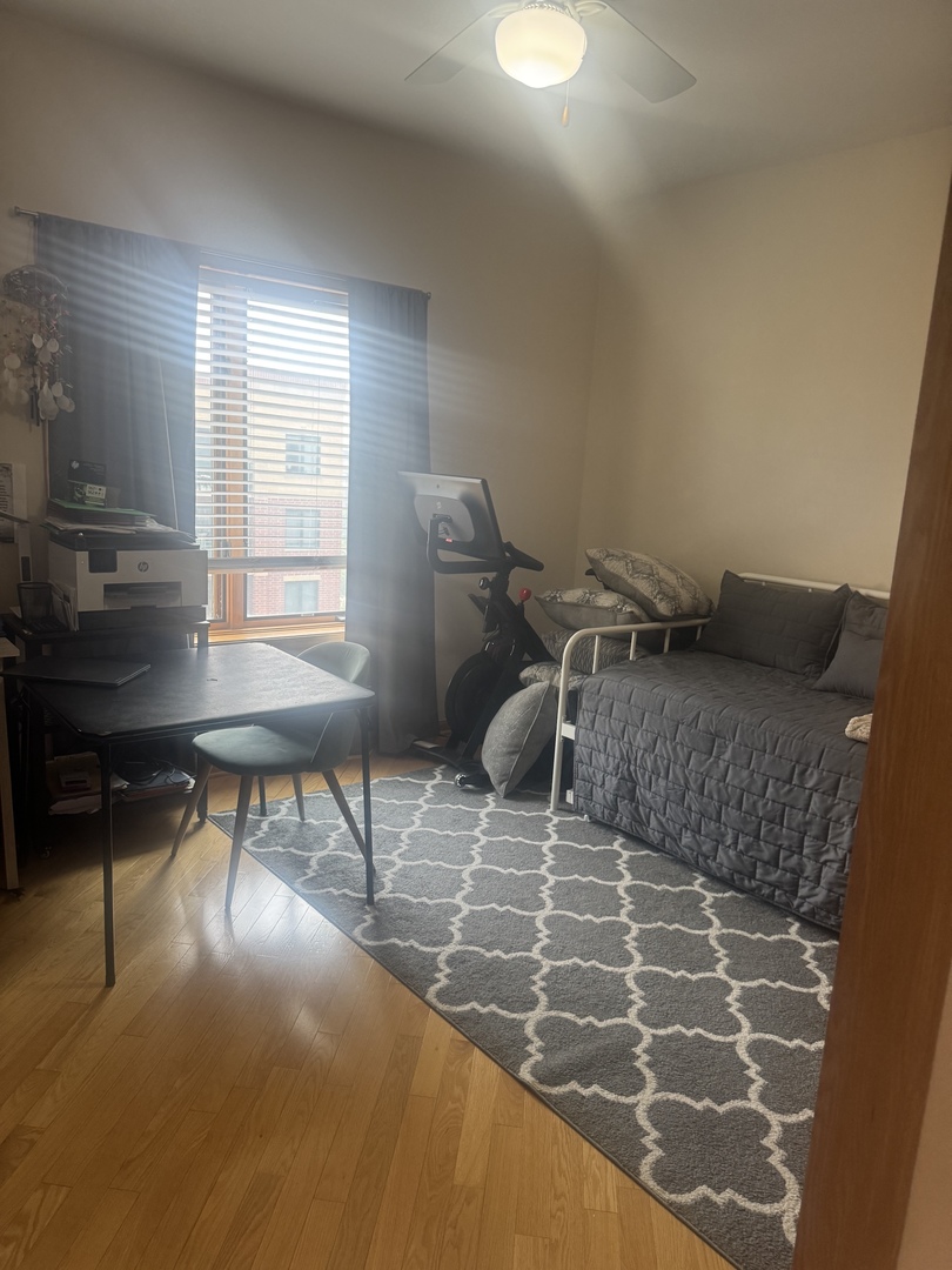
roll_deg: -2.2
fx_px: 880
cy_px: 635
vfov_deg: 71.6
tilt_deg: -11.6
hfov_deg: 56.8
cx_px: 476
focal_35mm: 24
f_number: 1.78
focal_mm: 6.76
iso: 200
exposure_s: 1/120
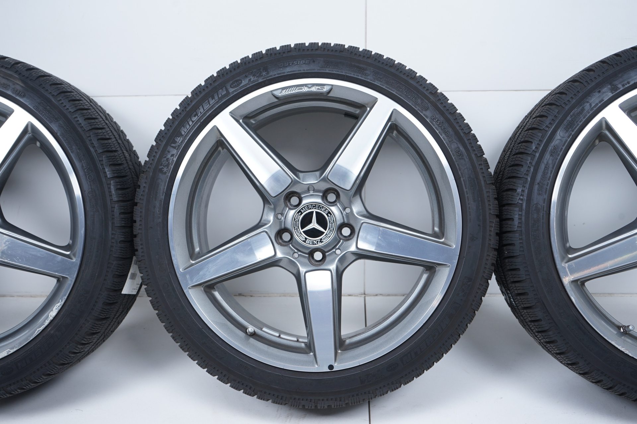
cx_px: 318
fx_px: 672
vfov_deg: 35.0
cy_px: 212
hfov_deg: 50.7
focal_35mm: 38
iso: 250
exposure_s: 1/100
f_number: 7.1
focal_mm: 38
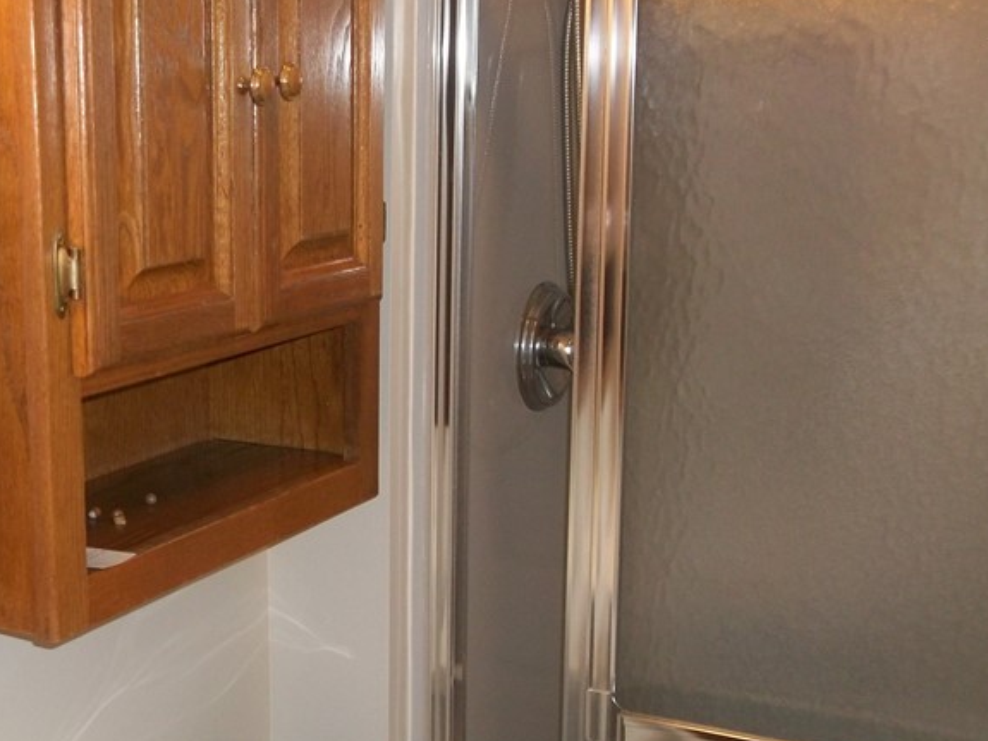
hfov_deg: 32.6
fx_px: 1627
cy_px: 488
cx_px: 155
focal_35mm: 57
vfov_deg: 25.5
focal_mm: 5.7
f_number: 2.9
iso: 160
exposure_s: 1/30
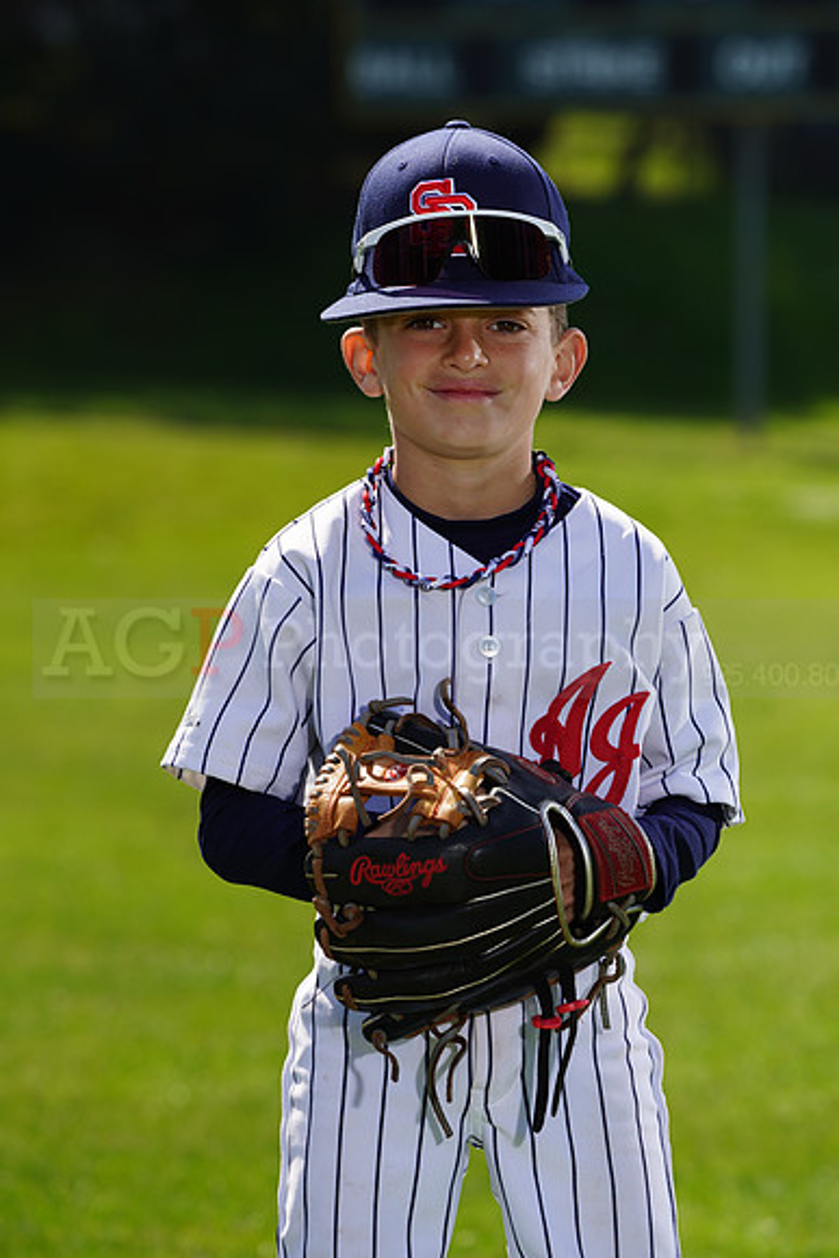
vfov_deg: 9.2
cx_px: 420
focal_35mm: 224
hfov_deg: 6.1
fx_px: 7825
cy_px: 629
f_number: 8
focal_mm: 224
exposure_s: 1/250
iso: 100
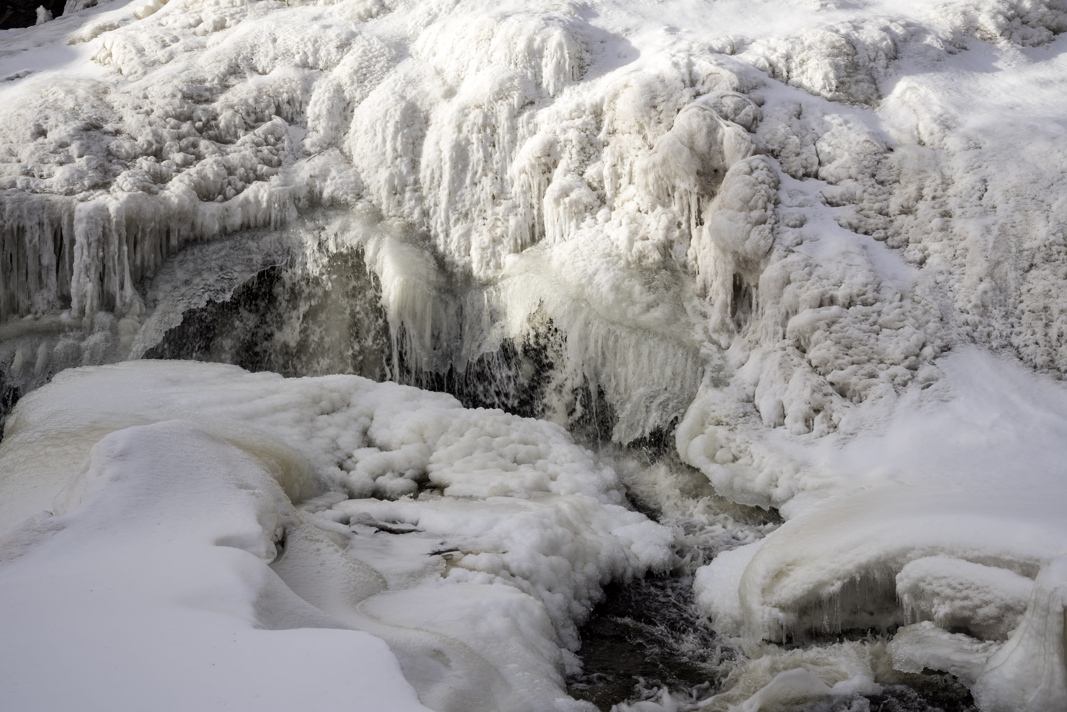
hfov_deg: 44.5
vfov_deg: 30.5
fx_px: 1305
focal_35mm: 44
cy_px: 356
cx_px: 534
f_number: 11
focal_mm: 44
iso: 200
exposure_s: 1/250
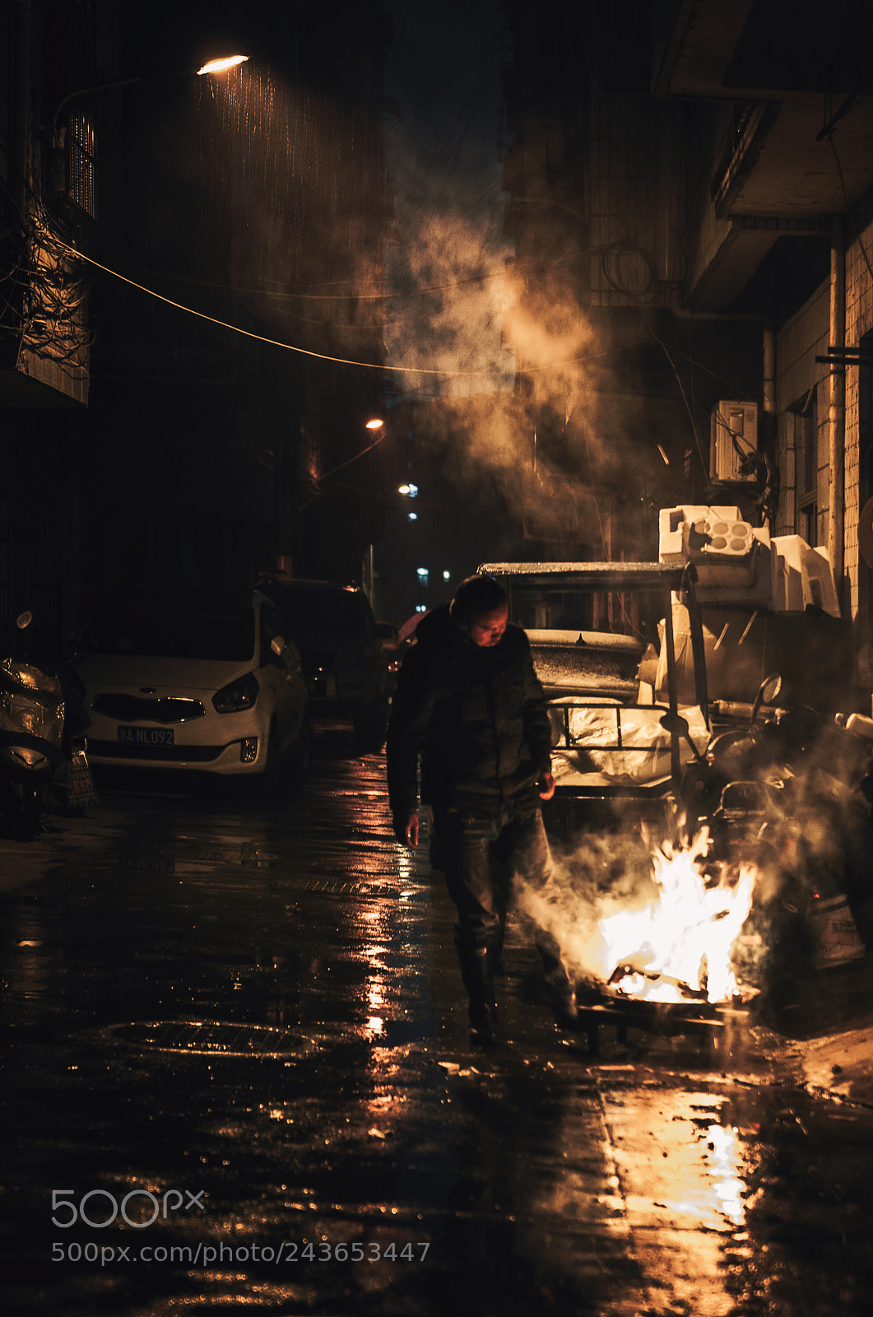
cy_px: 658
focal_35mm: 70
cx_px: 436
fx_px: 2555
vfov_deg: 28.9
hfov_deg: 19.4
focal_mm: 70
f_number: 2.8
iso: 2000
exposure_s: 1/20
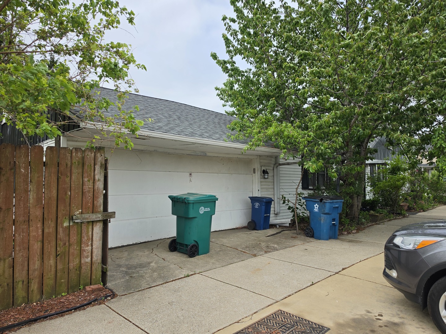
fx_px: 296
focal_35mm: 23
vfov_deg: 58.9
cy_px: 167
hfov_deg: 73.9
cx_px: 223
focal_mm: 6.5
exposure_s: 1/4432
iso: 64
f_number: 1.4
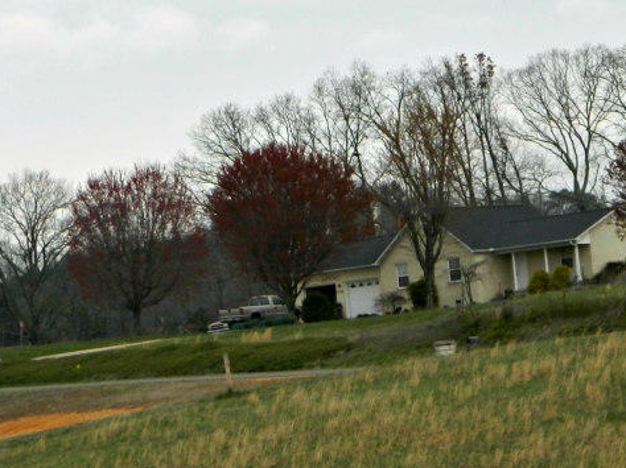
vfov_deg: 6.5
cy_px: 348
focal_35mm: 227
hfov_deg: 8.7
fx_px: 4103
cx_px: 331
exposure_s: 1/80
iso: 80
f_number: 4.2
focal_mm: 15.1
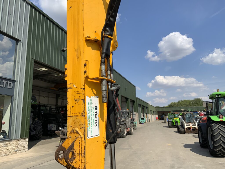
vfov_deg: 48.2
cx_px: 112
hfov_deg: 61.7
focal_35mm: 29
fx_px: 188
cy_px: 84
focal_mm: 3
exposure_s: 1/2227
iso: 16
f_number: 1.8
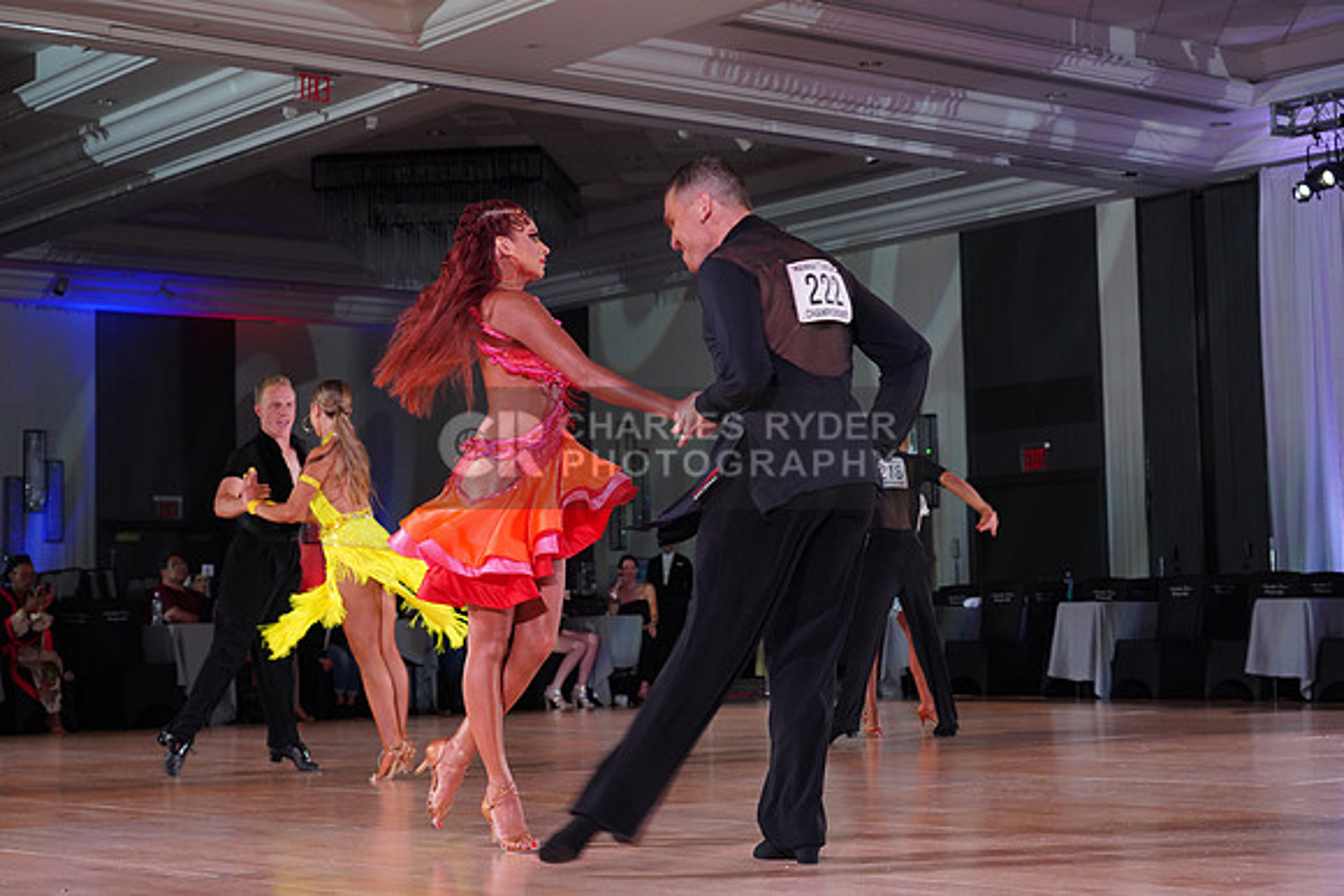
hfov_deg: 32.9
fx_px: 2278
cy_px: 448
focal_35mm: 61
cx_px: 672
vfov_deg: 22.3
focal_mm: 61
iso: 1600
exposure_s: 1/160
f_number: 5.6
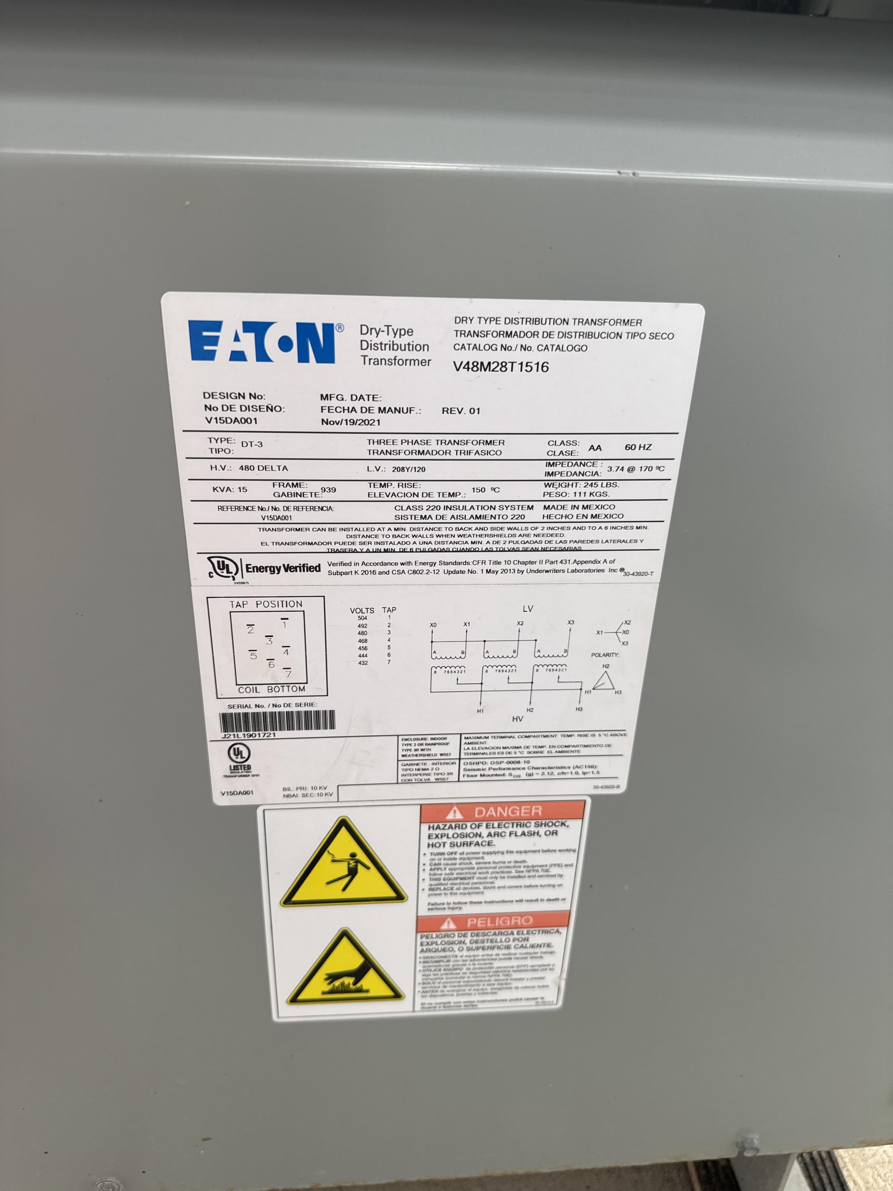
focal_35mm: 24
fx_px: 826
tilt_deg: -26.1
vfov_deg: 71.6
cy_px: 596
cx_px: 446
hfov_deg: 56.8
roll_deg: -0.5
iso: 64
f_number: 1.78
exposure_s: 1/121
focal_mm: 6.76
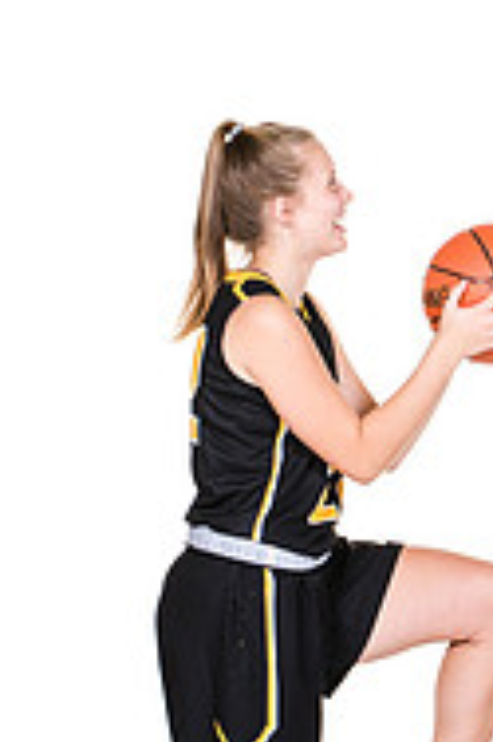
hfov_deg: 5.1
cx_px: 465
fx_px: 5556
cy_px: 379
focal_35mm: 270
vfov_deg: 7.6
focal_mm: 75
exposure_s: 1/160
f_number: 6.3
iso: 200
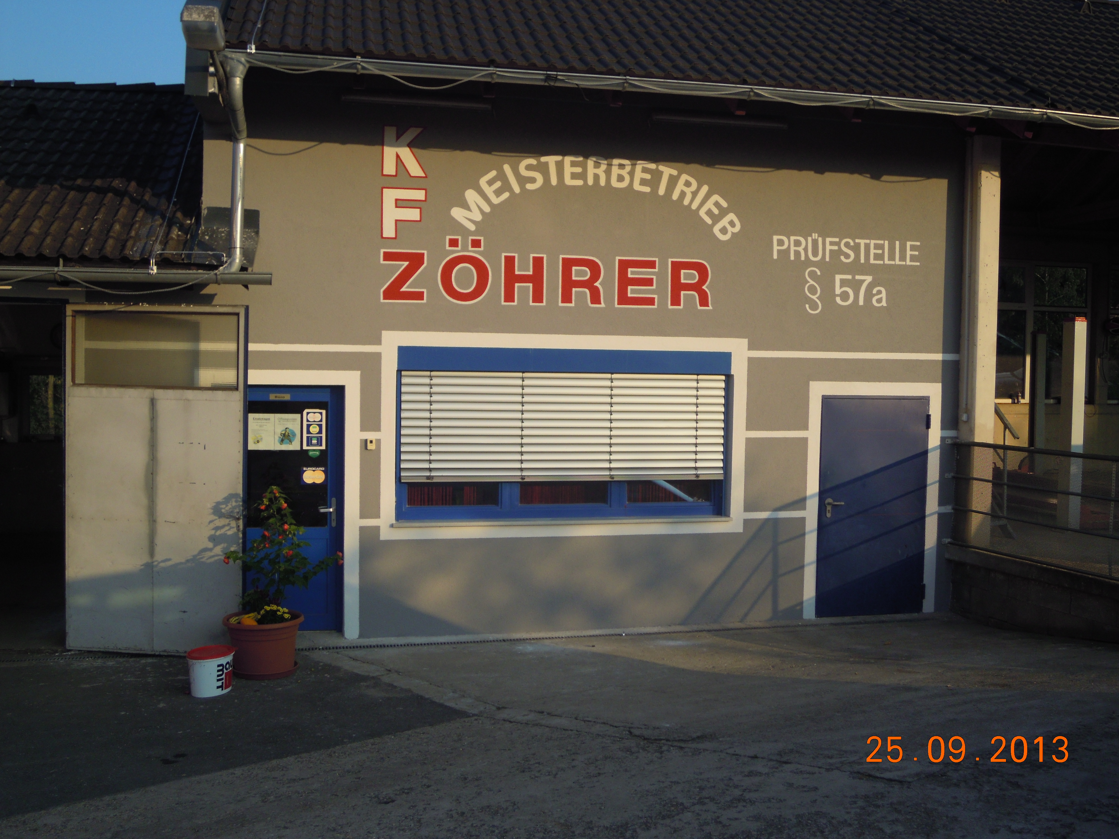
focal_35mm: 36
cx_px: 560
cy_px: 420
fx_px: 1164
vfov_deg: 39.7
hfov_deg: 51.4
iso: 100
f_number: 8.5
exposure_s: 1/160
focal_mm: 6.4
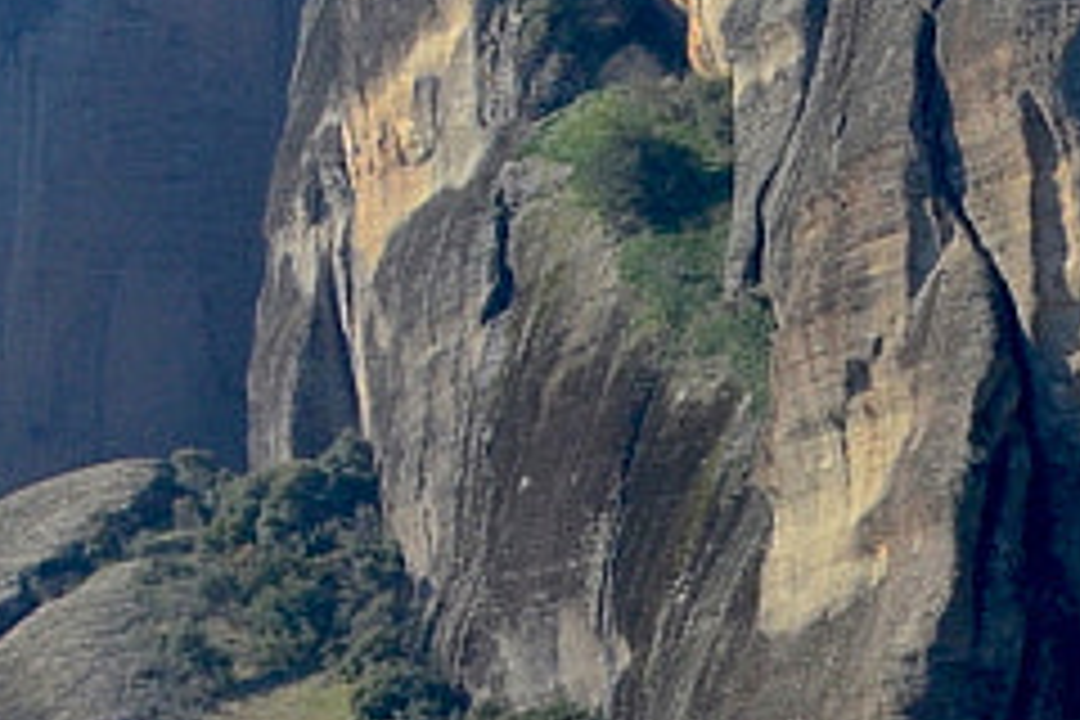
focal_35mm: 200
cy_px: 274
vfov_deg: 6.9
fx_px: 6000
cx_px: 3186
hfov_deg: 8.6
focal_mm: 20
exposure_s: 1/640
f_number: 5.6
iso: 200
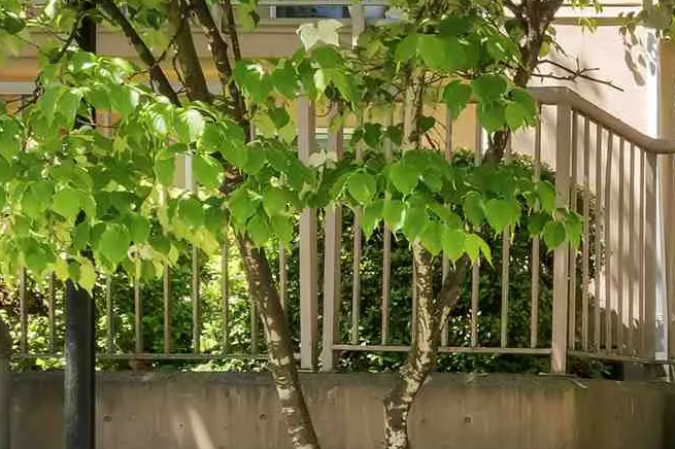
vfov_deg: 21.2
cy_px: 93
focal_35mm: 63
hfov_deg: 22.0
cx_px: 1167
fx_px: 1187
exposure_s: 1/30
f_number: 9
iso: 250
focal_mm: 9
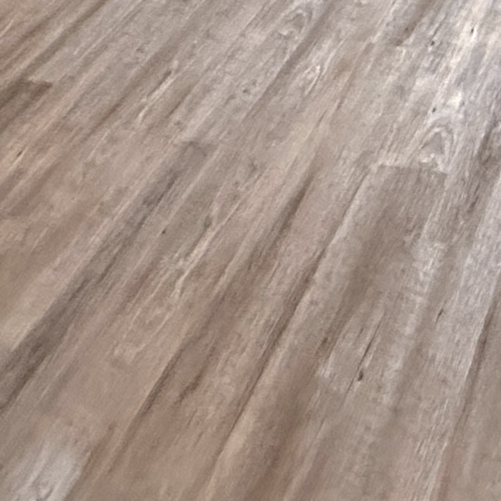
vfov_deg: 18.2
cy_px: -456
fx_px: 1146
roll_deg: +0.7
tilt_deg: -4.2
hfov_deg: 23.1
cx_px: 562
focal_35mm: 70
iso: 640
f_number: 2.2
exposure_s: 1/60
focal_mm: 2.22
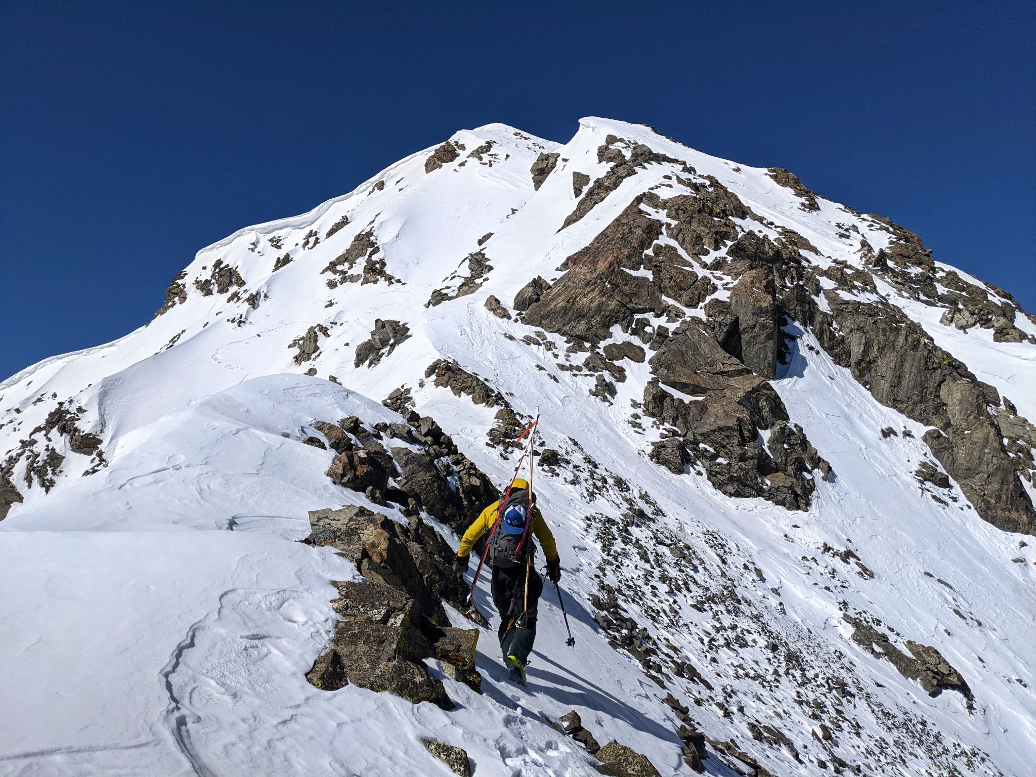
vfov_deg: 51.4
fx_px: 808
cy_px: 388
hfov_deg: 65.3
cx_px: 518
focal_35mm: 27
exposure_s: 1/23256
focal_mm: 4.38
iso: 144
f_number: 1.73
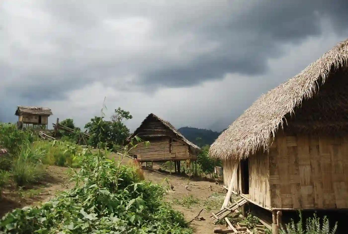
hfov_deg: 61.8
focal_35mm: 30
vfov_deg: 43.8
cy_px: 117
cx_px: 174
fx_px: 291
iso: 320
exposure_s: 1/3200
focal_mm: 20
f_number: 2.8
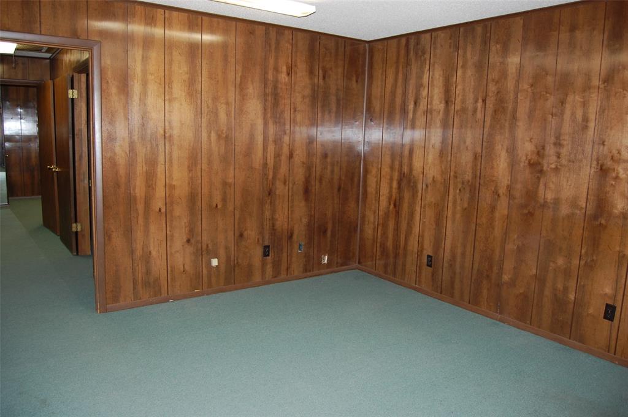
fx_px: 470
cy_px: 208
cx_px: 314
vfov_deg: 47.8
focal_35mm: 27
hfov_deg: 67.4
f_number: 3.5
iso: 400
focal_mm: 18
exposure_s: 1/60
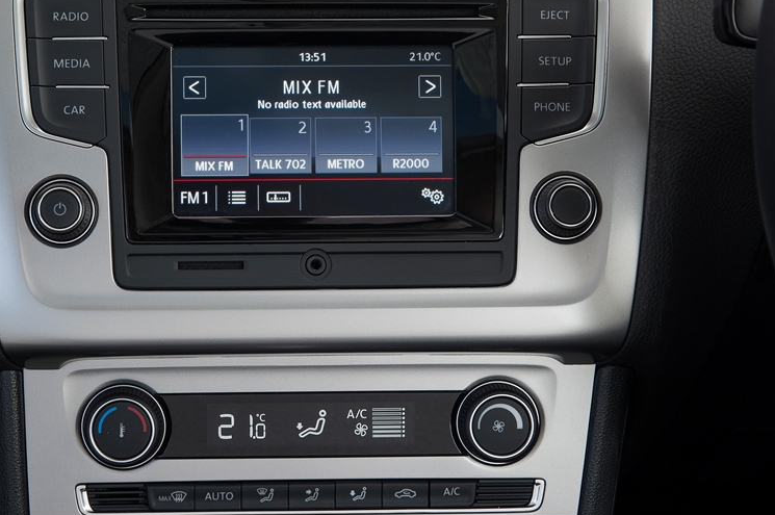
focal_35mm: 66
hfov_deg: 30.5
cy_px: 233
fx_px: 1419
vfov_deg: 20.6
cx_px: 315
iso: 400
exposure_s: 1/25
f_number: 11
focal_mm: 48
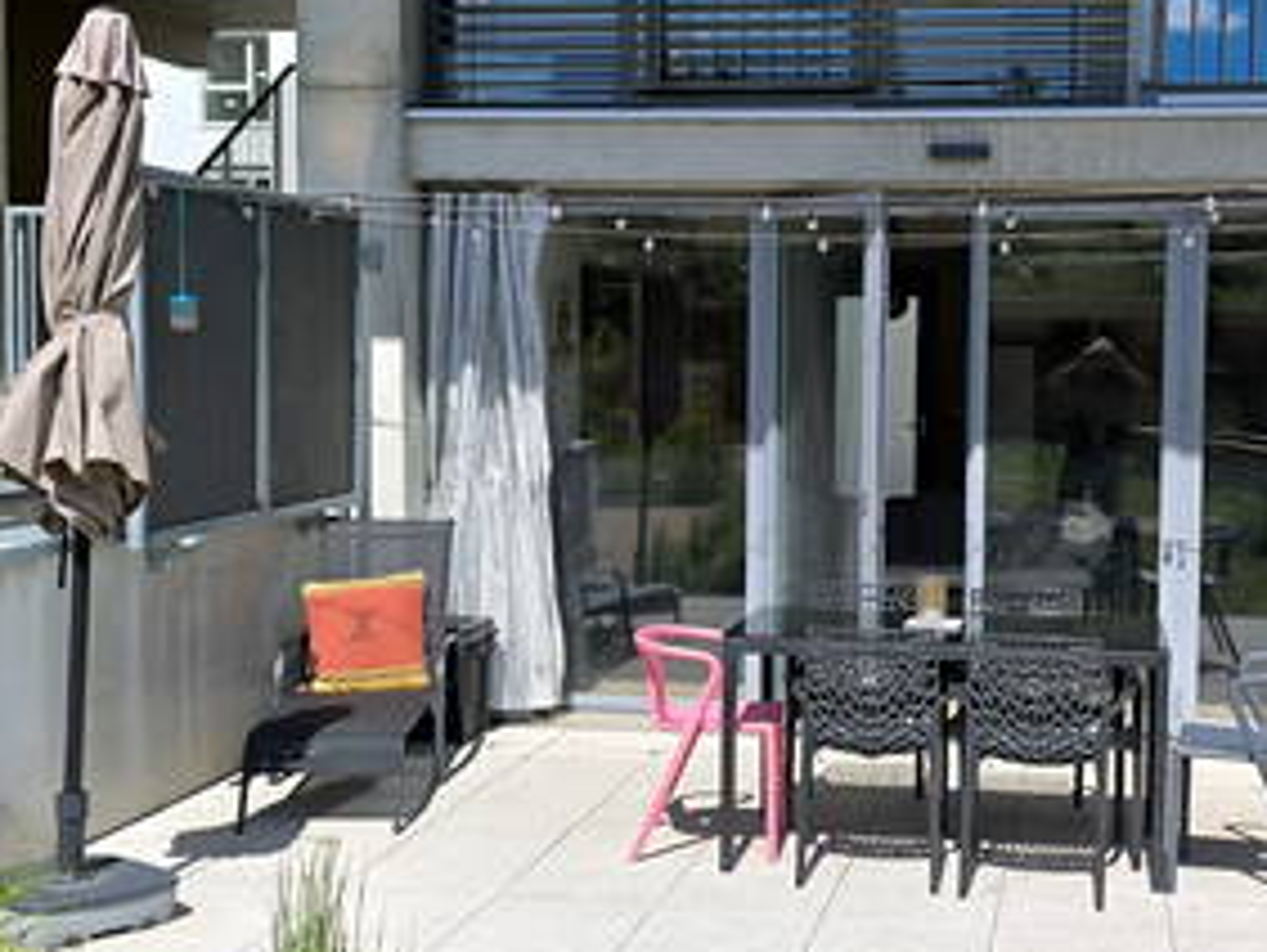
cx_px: 800
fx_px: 1868
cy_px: 476
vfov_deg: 28.6
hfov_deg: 37.2
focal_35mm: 51
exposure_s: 1/1891
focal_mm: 6.92
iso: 50
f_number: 1.9
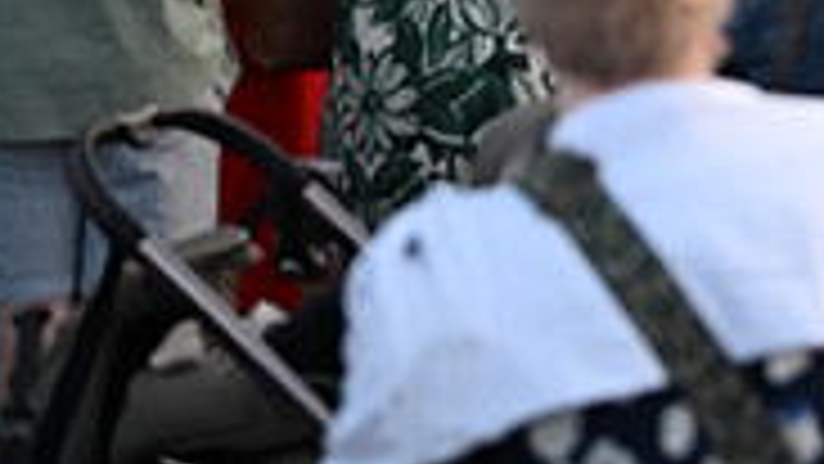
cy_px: -403
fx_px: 5070
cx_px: 1175
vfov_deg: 5.2
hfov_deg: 9.1
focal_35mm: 232
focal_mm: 70
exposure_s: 1/500
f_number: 3.5
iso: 1600
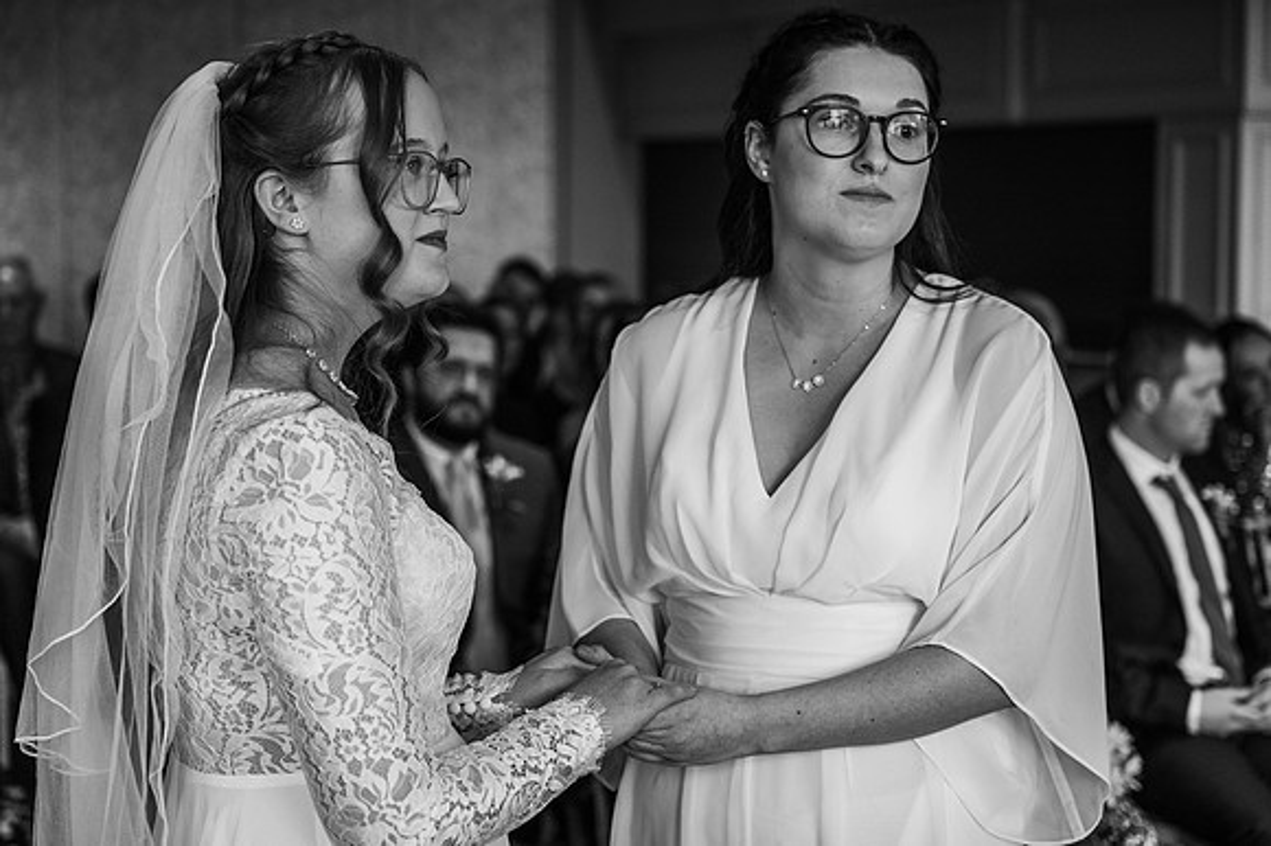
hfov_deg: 28.9
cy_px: 423
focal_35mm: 70
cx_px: 636
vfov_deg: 19.4
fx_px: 2470
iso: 500
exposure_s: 1/200
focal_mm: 70
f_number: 4
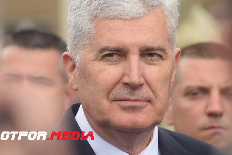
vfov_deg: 5.4
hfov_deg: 8.1
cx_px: 116
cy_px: 78
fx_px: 1643
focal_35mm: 255
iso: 200
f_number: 5
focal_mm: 170
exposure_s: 1/250
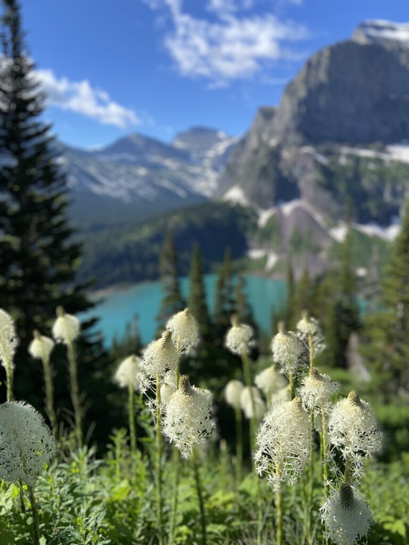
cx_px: 204
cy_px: 272
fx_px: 410
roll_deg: +0.7
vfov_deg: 67.3
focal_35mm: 26
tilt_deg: -10.5
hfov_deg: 53.1
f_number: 1.8
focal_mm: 4.25
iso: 32
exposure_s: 1/2141
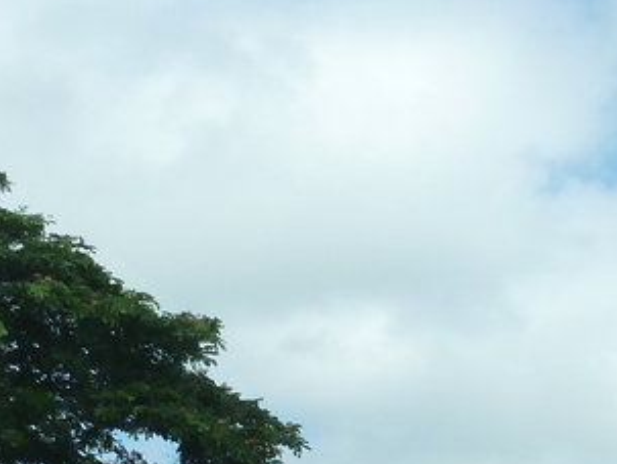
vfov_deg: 11.2
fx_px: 2265
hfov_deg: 15.4
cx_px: 470
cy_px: 724
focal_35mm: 127
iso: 125
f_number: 4
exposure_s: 1/500
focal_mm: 5.3
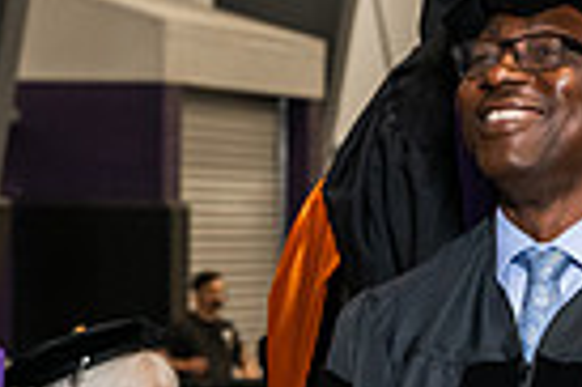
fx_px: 4521
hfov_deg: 7.3
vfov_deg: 4.9
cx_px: 514
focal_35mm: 280
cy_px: 376
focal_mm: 66
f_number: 5
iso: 2000
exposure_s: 1/200
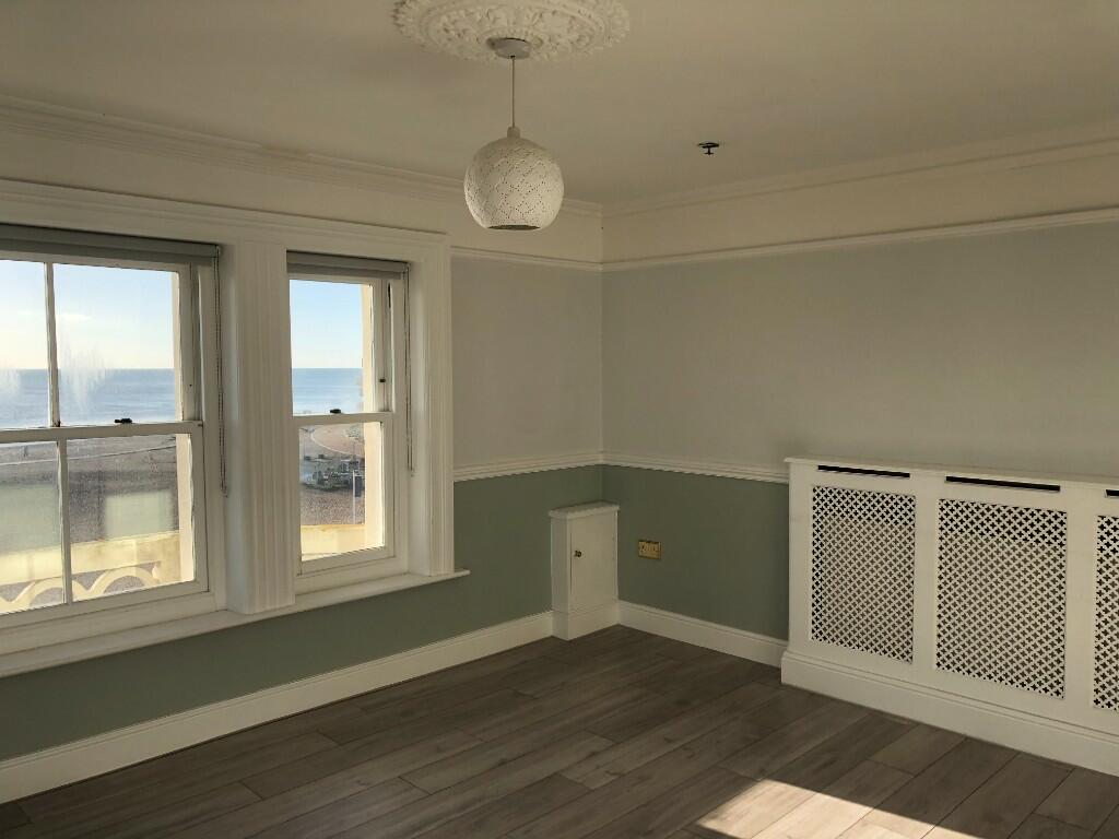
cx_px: 560
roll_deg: -0.7
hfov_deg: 63.4
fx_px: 905
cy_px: 420
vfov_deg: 49.7
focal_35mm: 28
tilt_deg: -2.9
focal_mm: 4
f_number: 1.8
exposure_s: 1/800
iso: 20
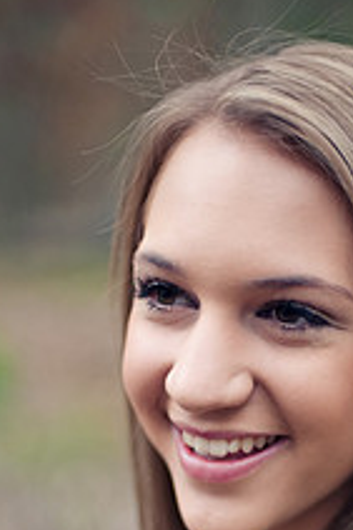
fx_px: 1562
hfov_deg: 12.9
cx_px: 242
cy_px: 545
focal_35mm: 106
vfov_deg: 18.7
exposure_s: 1/400
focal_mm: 50
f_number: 1.4
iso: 200
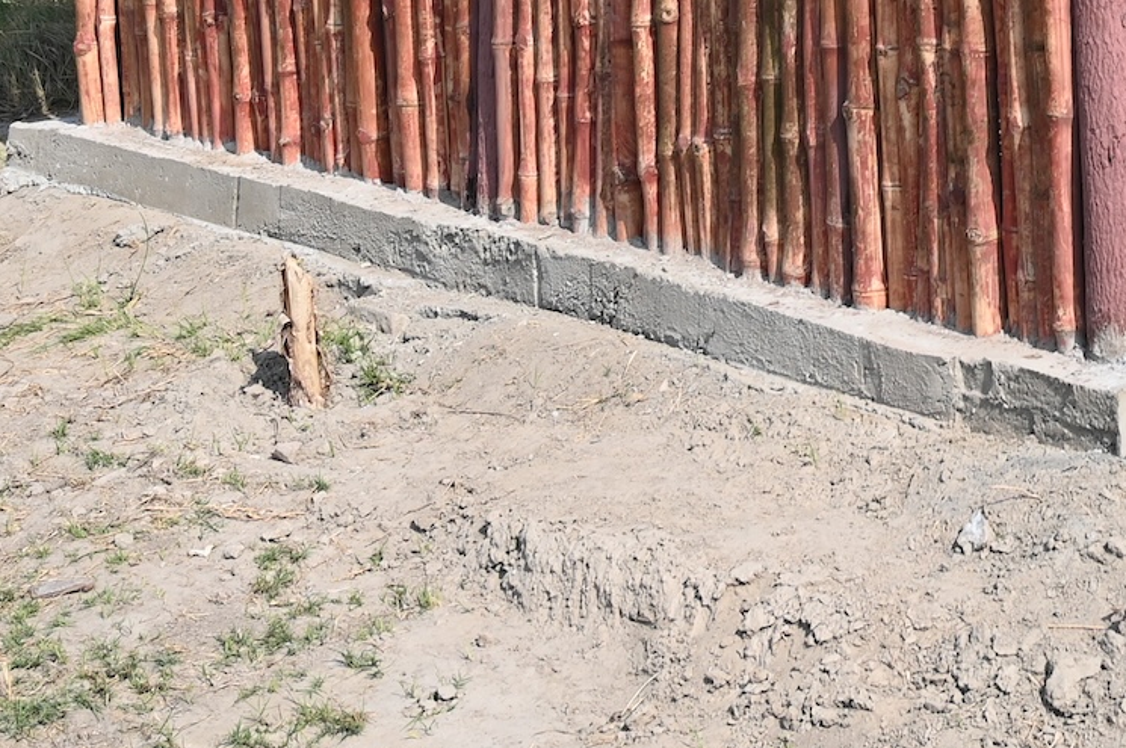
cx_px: 1424
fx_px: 3490
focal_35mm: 112
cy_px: -457
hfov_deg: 17.3
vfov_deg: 11.6
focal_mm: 32.5
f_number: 7.1
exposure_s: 1/320
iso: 100
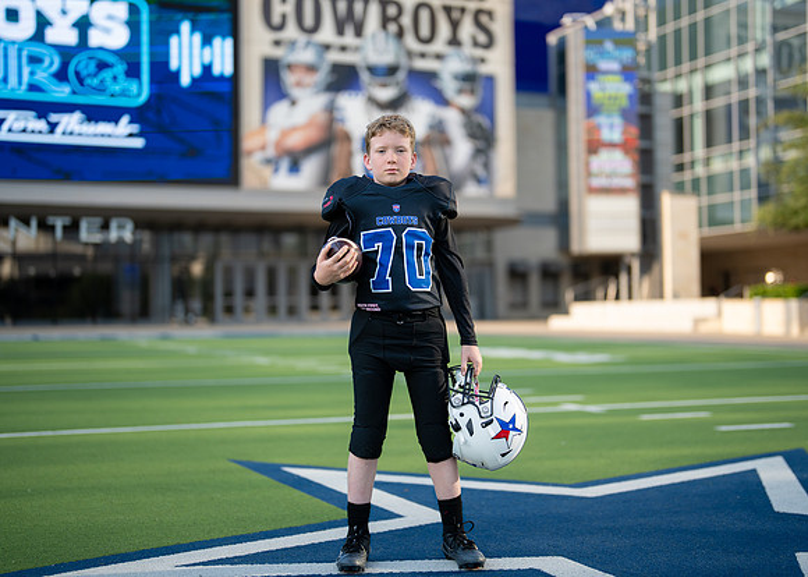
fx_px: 1249
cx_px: 421
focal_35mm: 54
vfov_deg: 26.0
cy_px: 288
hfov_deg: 35.8
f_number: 1.2
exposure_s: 1/3200
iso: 100
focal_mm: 50
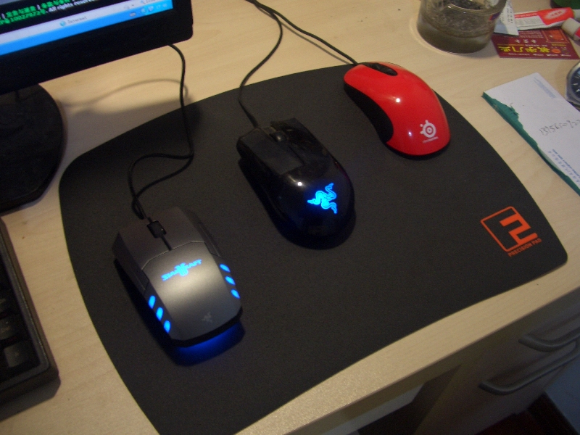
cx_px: 290
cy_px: 218
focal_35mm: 35
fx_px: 586
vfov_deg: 40.7
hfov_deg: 52.6
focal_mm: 5.8
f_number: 2.6
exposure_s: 1/8
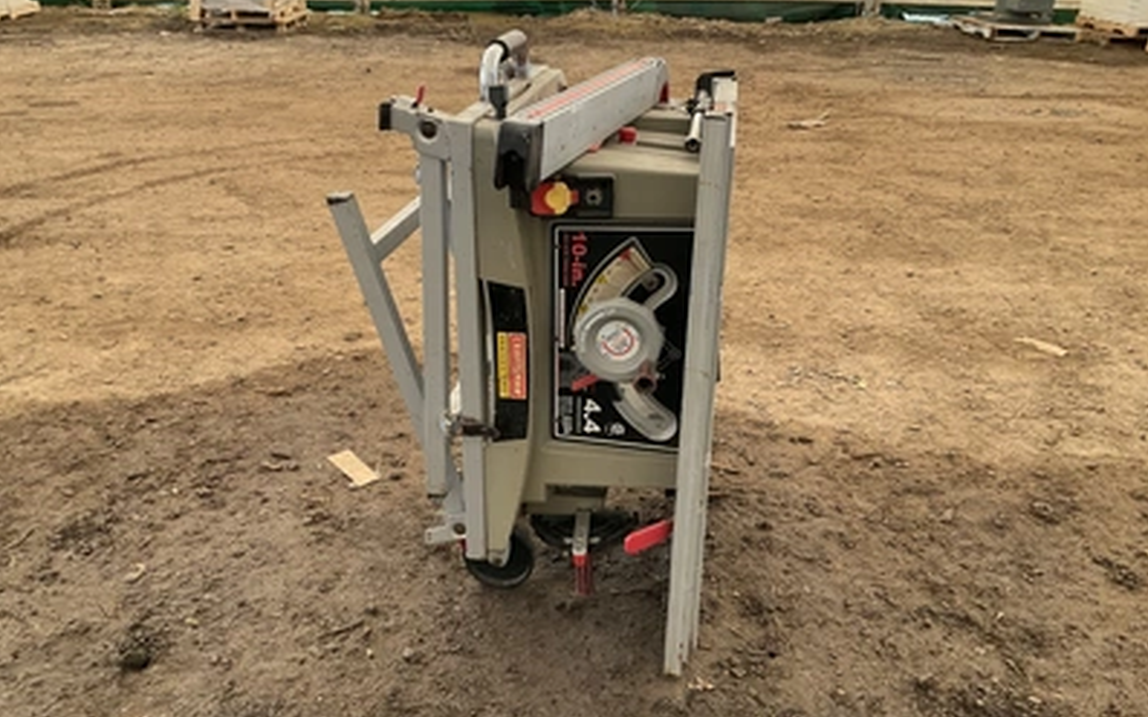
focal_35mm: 31
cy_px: 370
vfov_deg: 40.6
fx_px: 970
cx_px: 573
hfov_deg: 61.2
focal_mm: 3
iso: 40
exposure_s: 1/122
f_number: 1.8
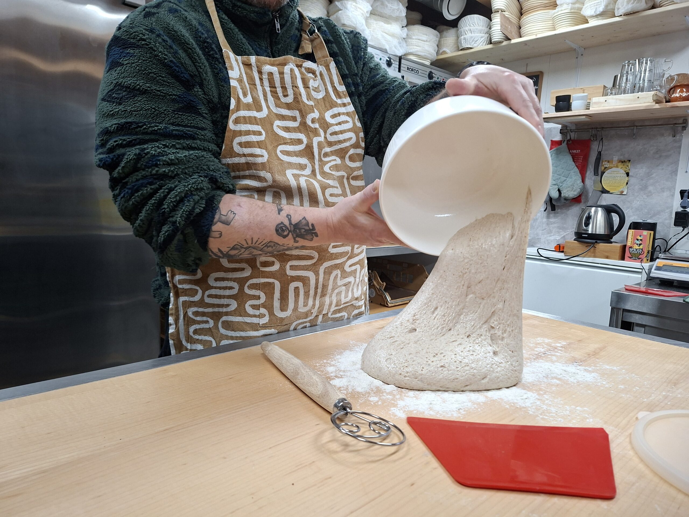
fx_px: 458
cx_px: 344
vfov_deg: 58.9
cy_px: 258
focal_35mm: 23
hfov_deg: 73.9
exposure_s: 1/60
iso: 200
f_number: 1.8
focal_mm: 5.54
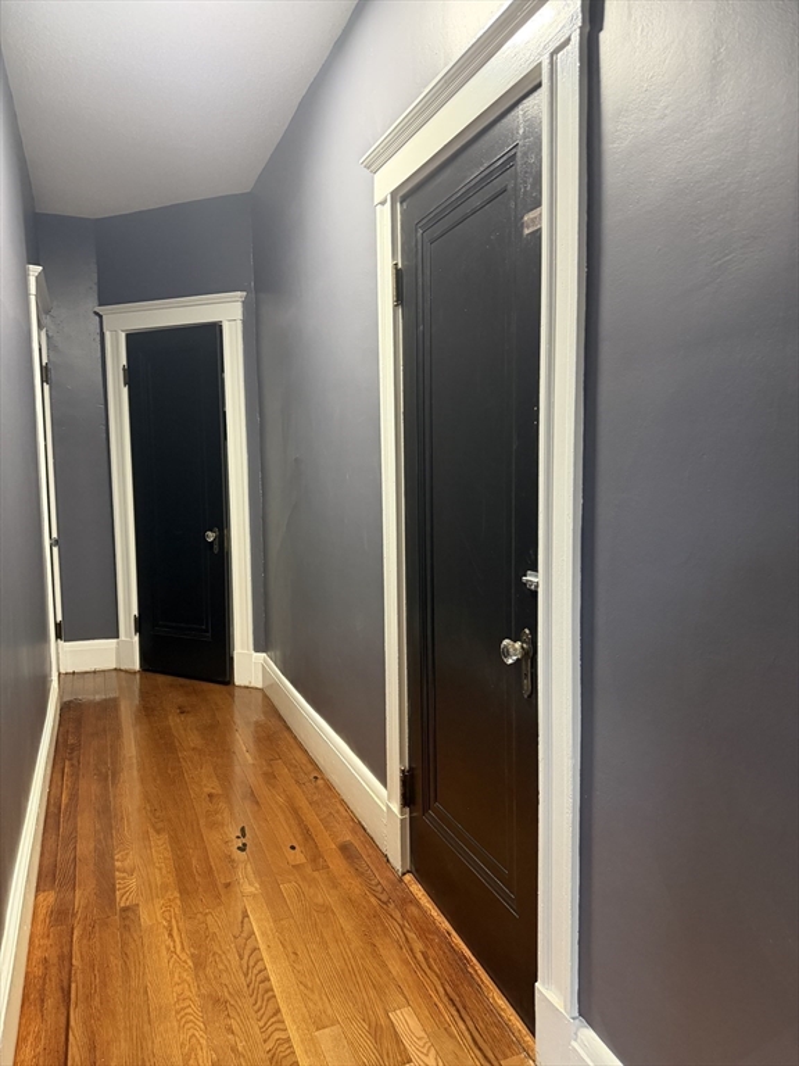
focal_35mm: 24
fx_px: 739
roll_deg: +0.7
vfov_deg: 71.6
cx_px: 400
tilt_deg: -5.6
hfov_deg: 56.8
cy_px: 533
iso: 500
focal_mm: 6.76
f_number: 1.78
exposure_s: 1/60
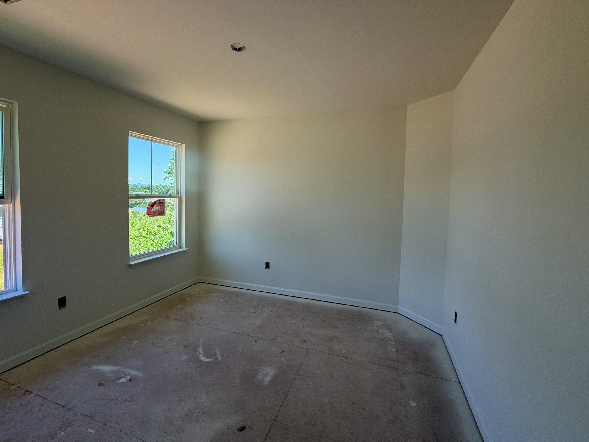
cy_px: 206
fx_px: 272
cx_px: 291
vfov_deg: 78.0
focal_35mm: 16
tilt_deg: -2.7
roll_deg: -0.9
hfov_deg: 94.5
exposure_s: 1/158
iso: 50
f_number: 2.2
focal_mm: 2.22
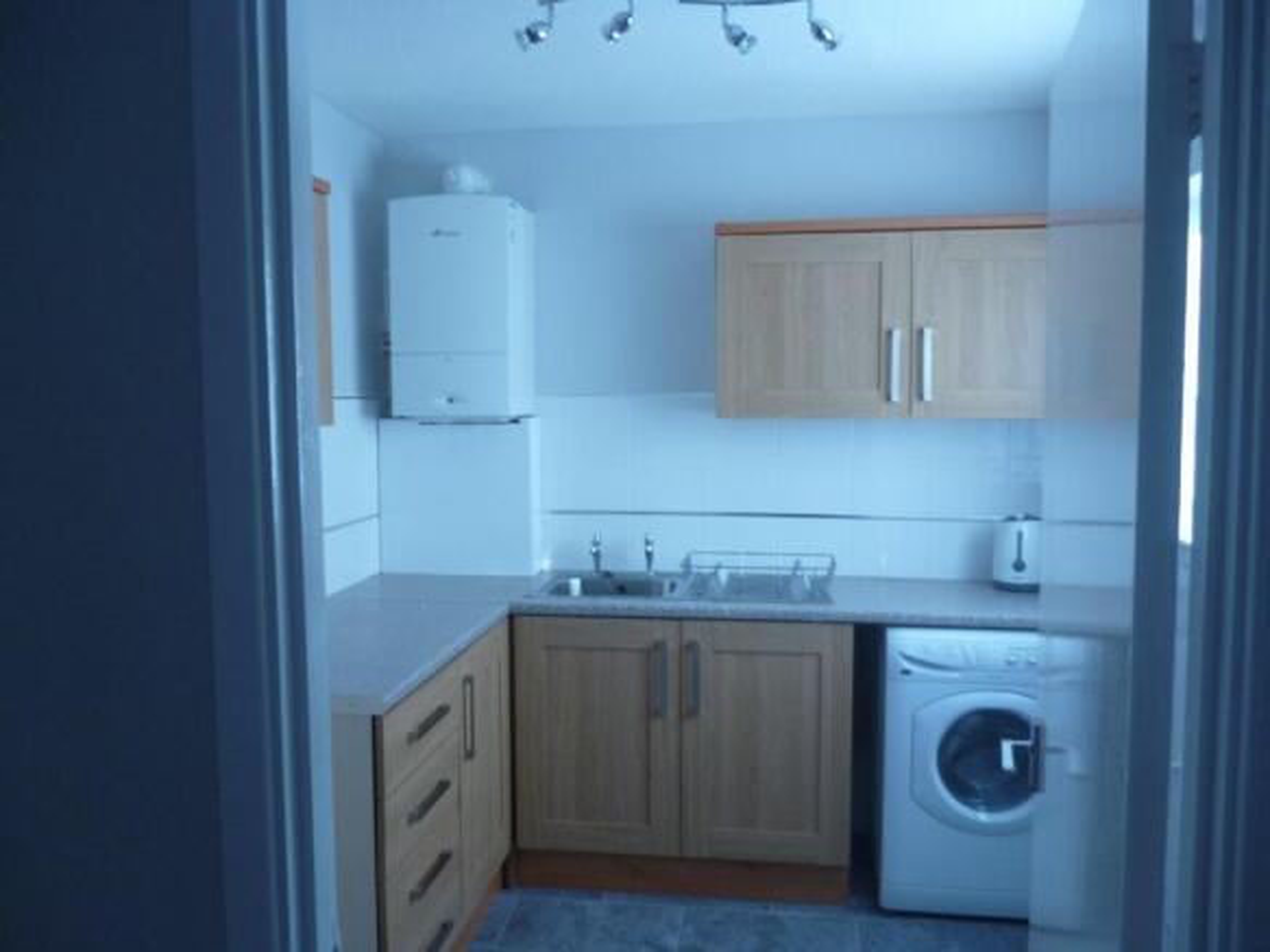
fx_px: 1027
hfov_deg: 63.5
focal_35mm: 28
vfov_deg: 49.7
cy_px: 476
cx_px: 635
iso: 125
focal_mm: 5
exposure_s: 1/60
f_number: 3.1
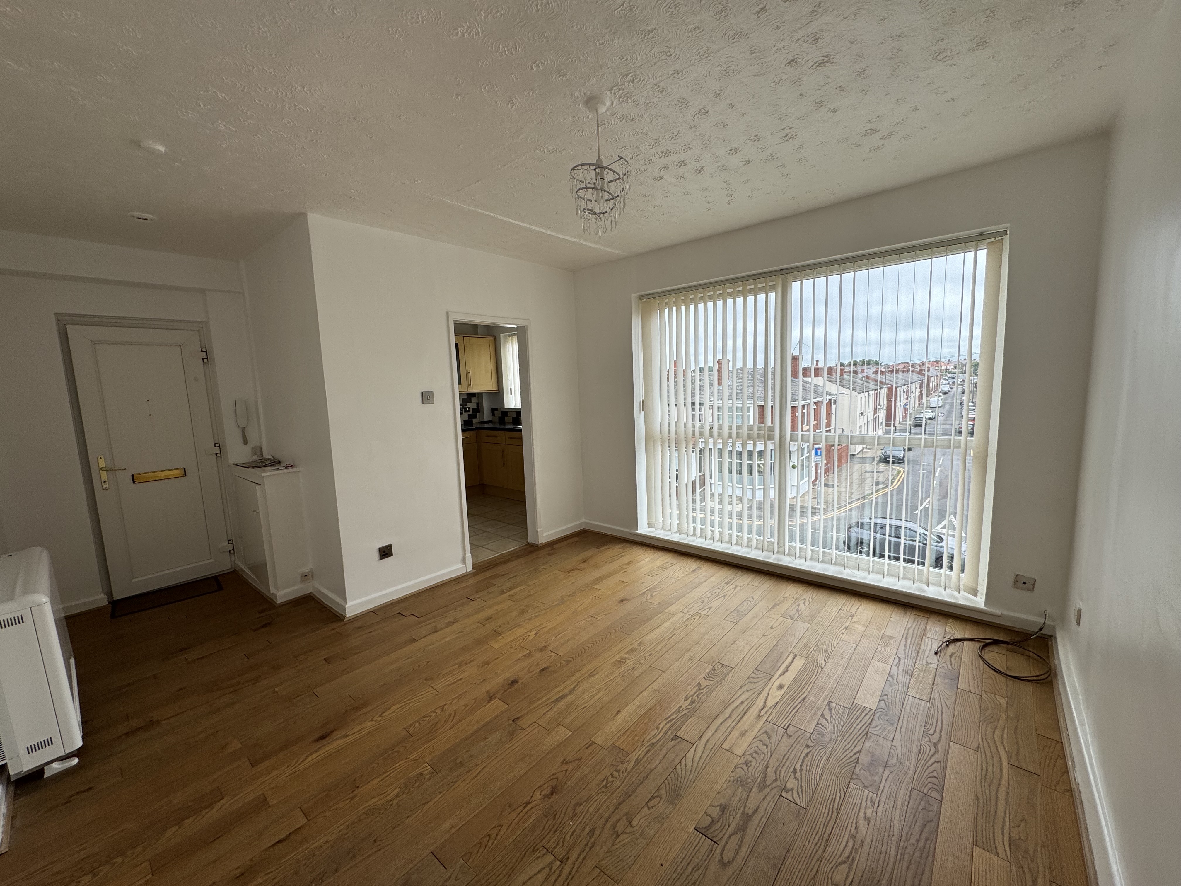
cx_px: 590
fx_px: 478
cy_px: 443
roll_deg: +2.6
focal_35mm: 14
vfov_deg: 85.7
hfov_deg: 102.1
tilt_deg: -6.1
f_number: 2.2
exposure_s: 1/453
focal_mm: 2.22
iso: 40
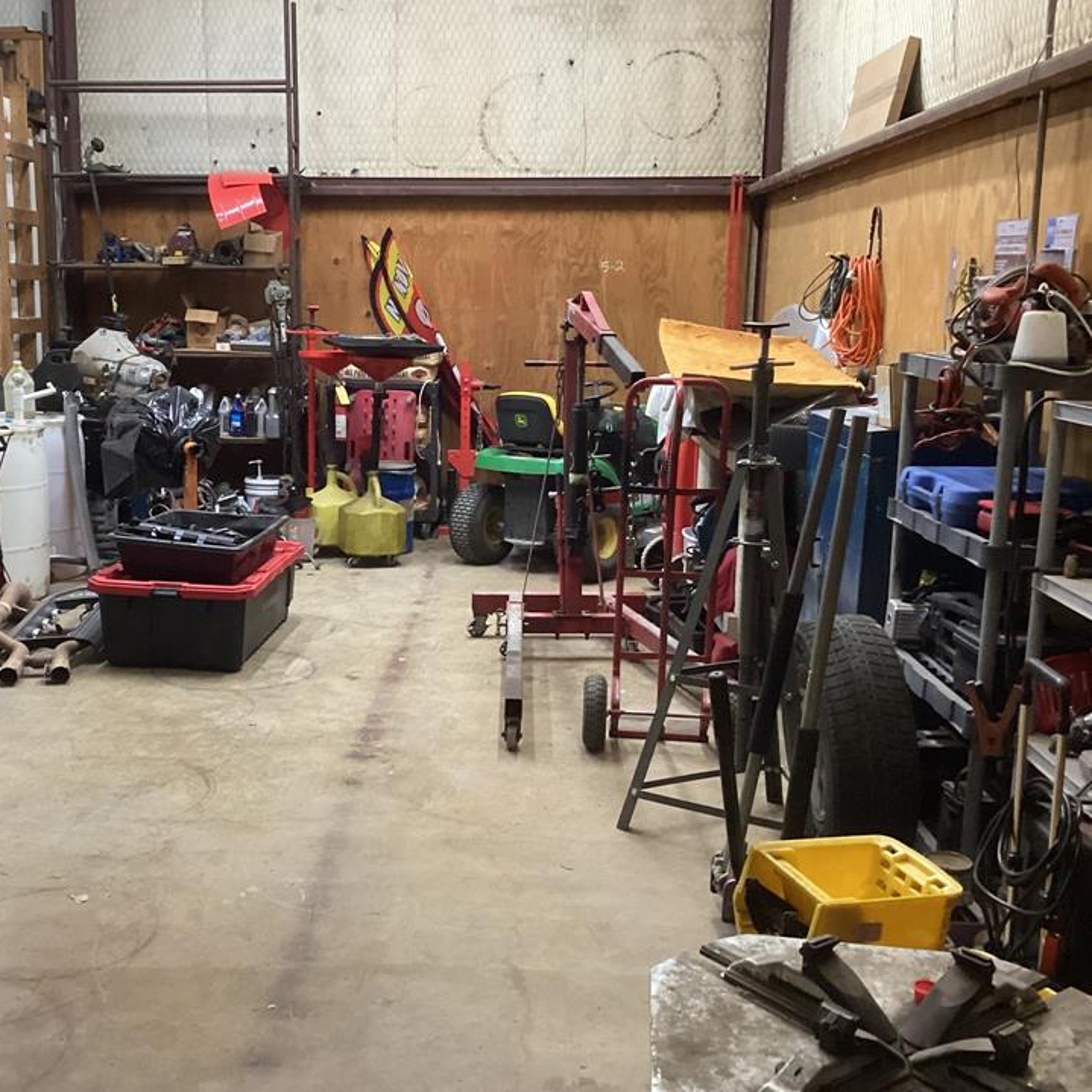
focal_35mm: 39
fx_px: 1392
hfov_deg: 42.5
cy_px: 570
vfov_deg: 42.8
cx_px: 416
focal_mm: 3.3
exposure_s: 1/60
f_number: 2.4
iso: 320
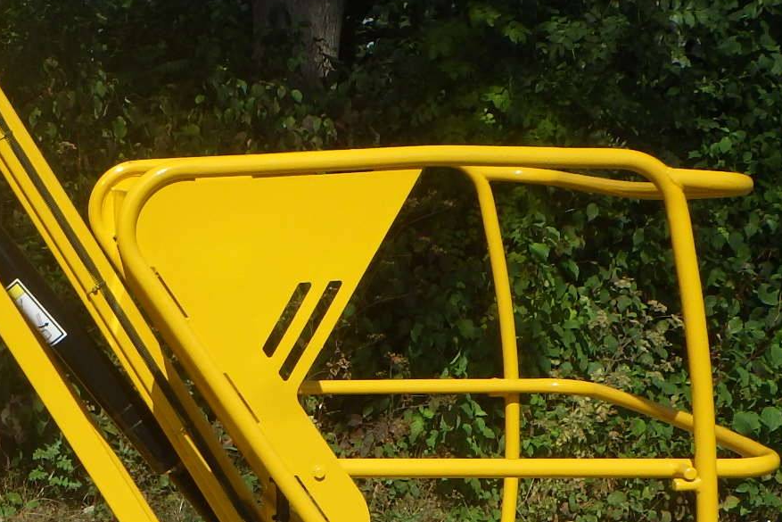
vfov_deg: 19.6
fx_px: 1477
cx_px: -20
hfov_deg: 27.7
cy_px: 485
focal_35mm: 68
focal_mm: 5
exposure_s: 1/1500
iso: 125
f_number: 4.2
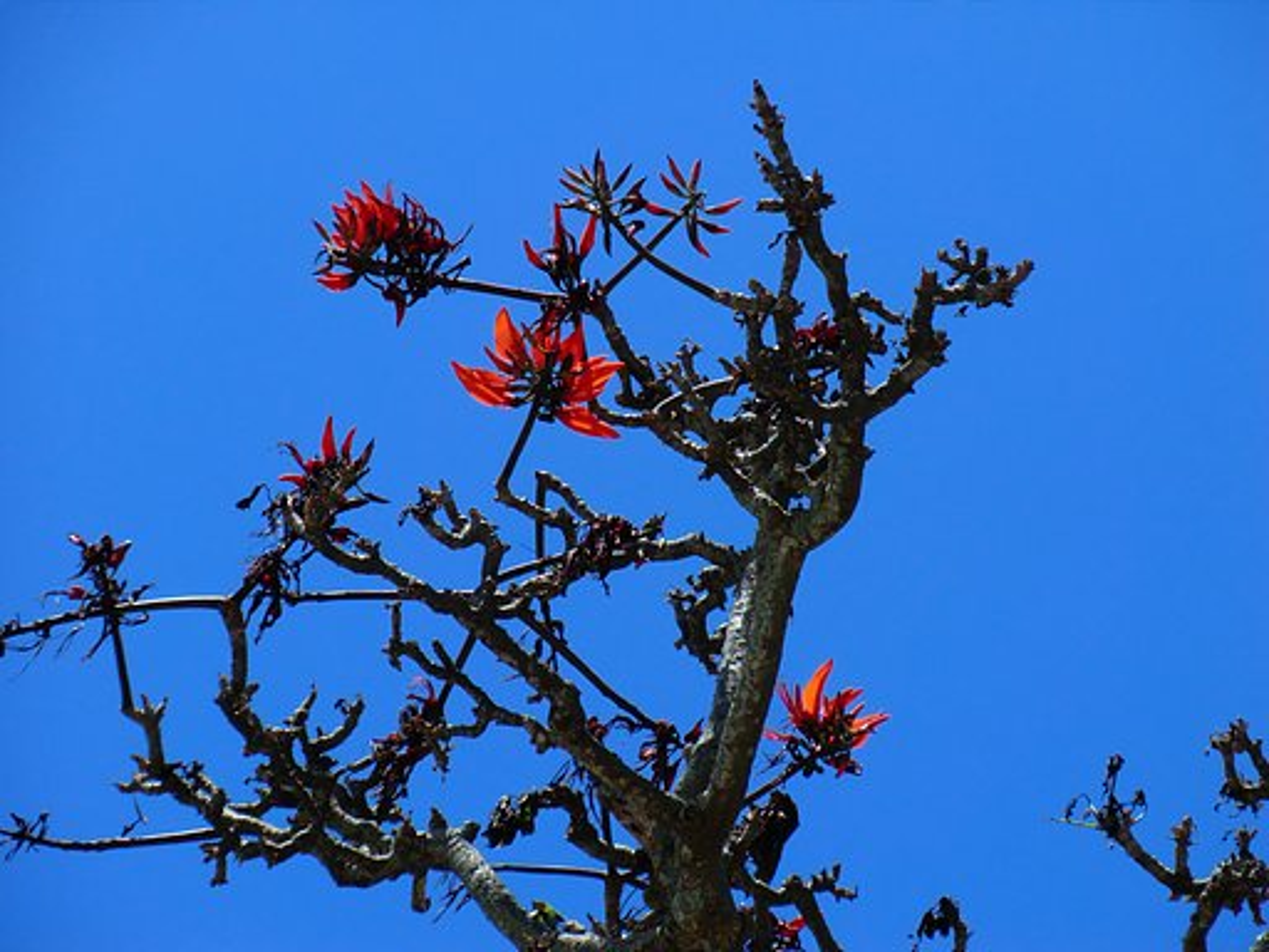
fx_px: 7295
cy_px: 476
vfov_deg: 7.5
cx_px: 634
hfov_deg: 9.9
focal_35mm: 199
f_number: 5.2
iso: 64
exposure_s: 1/500
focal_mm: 35.7
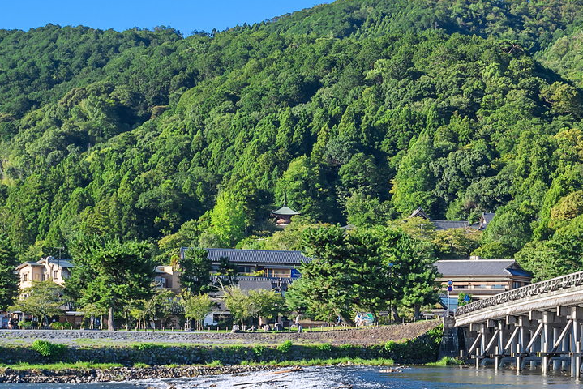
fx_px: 1442
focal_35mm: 89
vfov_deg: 15.1
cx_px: 722
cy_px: 373
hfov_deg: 21.1
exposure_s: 1/250
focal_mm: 32
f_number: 11
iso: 100
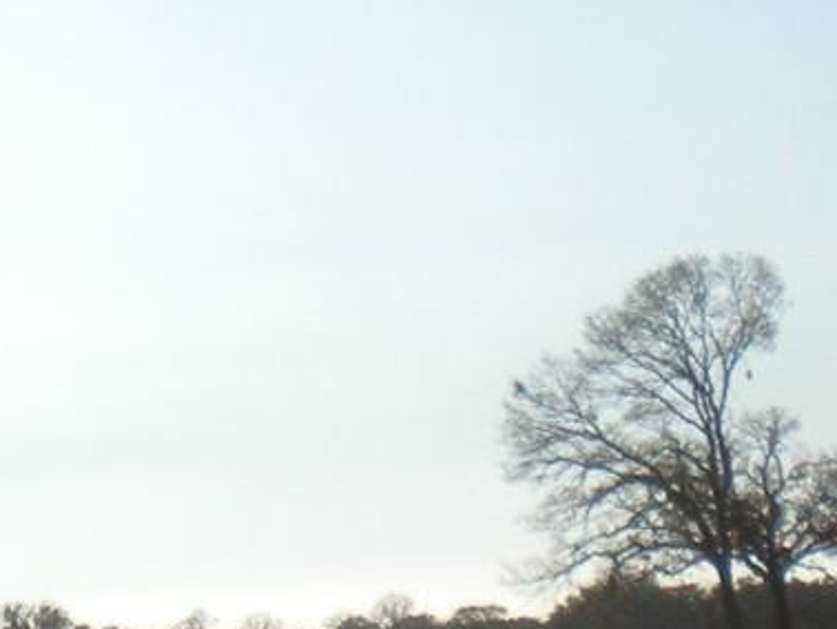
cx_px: -261
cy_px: -410
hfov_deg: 12.9
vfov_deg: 9.6
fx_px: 3581
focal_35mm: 148
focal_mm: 6.3
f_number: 4.6
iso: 80
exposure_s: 1/1000
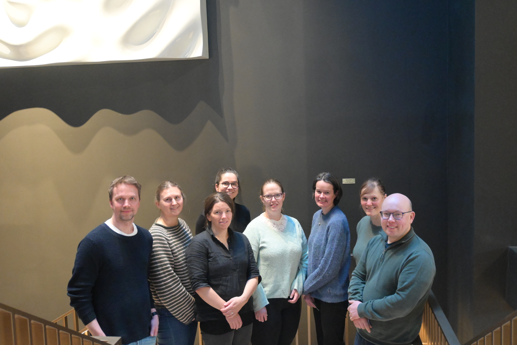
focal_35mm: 38
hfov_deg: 51.3
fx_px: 538
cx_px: 258
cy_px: 172
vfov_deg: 35.5
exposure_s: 1/50
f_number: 4.2
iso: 6400
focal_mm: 25
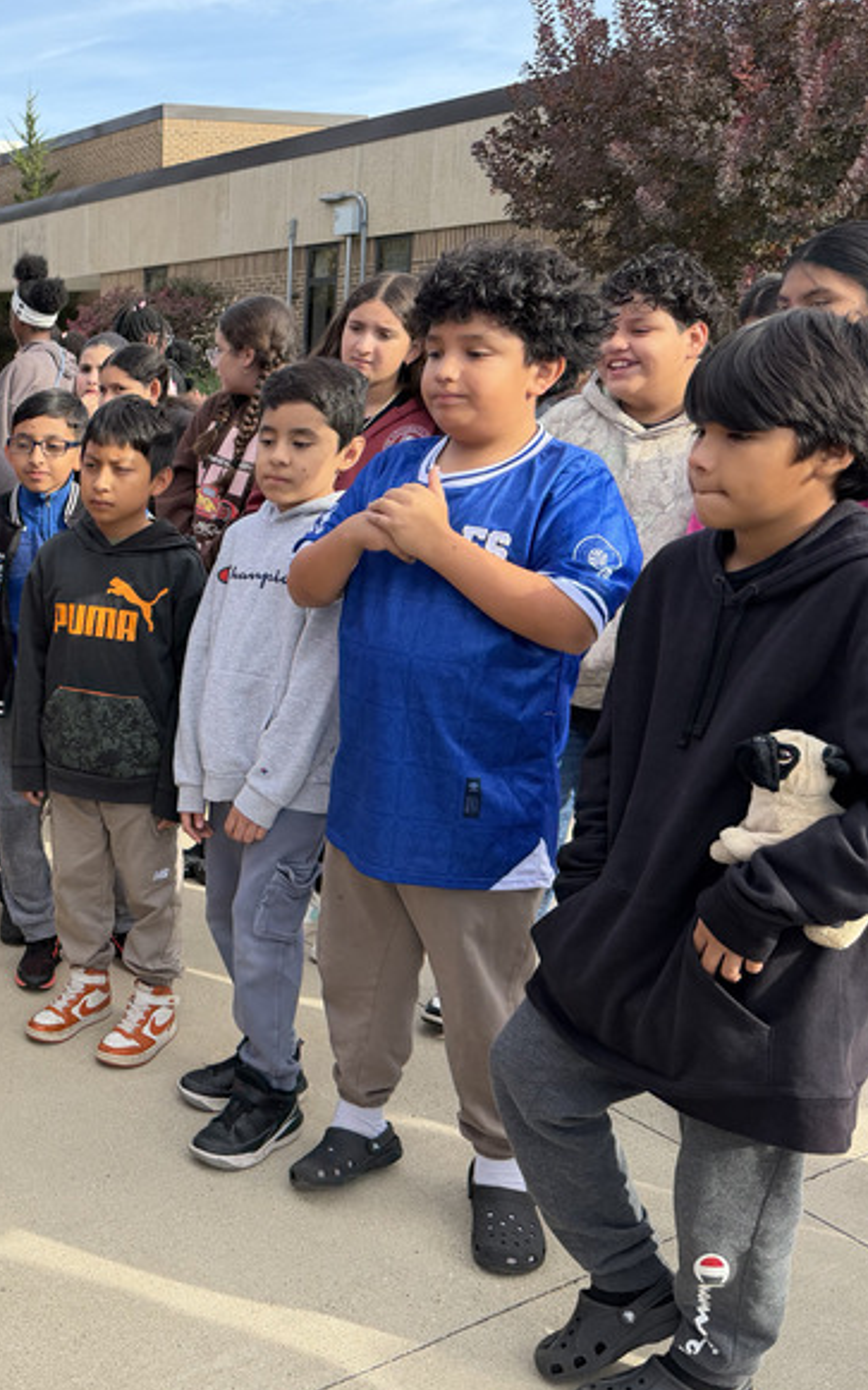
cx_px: -72
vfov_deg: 55.3
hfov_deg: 32.2
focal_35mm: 35
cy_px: 689
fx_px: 1325
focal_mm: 6.76
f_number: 1.78
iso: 100
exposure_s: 1/1464
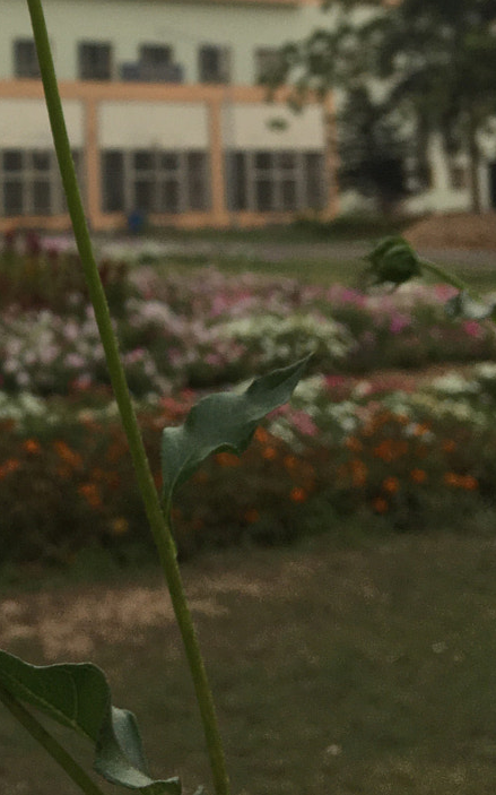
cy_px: 61
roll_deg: +1.0
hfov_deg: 17.6
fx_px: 1515
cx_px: -124
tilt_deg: +3.0
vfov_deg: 28.1
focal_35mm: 70
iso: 25
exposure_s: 1/100
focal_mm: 4.15
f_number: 2.2
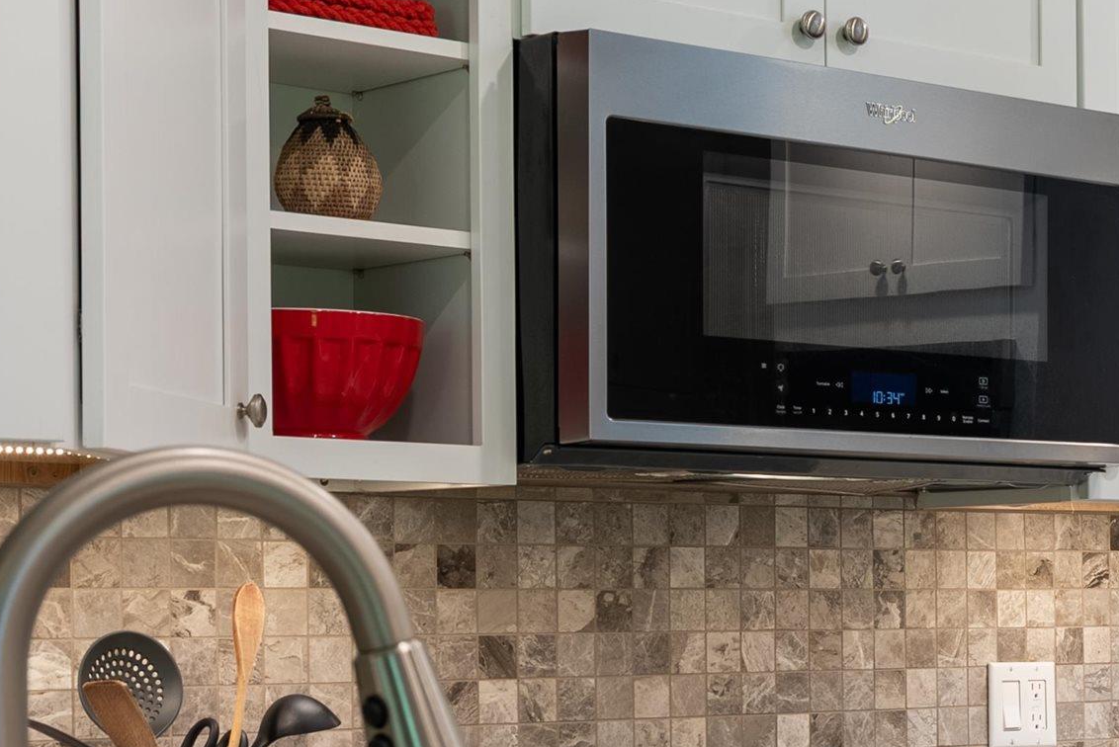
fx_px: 2954
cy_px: 647
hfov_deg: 20.3
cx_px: 1281
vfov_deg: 14.3
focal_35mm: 95
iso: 200
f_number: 8
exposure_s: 1/2
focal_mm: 35
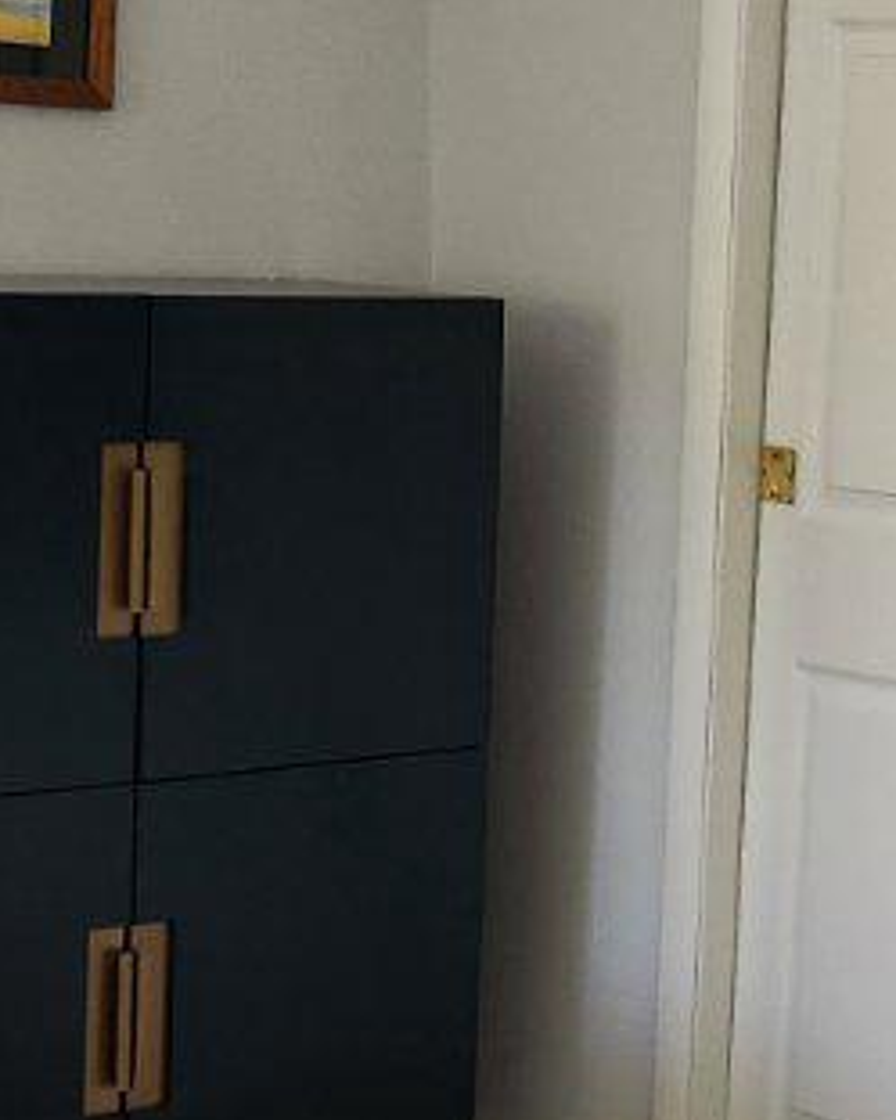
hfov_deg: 13.8
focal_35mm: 111
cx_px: 792
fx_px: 3678
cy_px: 627
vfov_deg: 17.3
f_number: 1.8
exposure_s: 1/180
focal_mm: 5.4
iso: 160
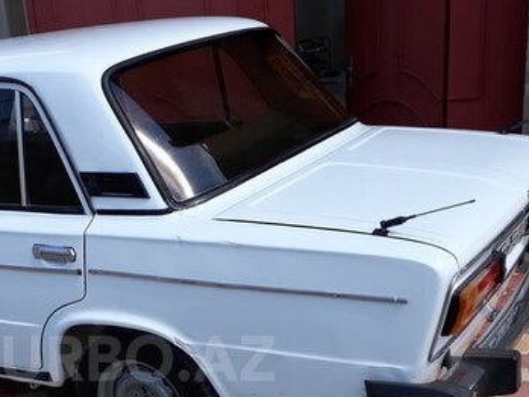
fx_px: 780
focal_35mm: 51
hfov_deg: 36.4
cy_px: 358
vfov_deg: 27.5
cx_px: 120
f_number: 1.9
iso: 40
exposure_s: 1/1391
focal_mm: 3.6
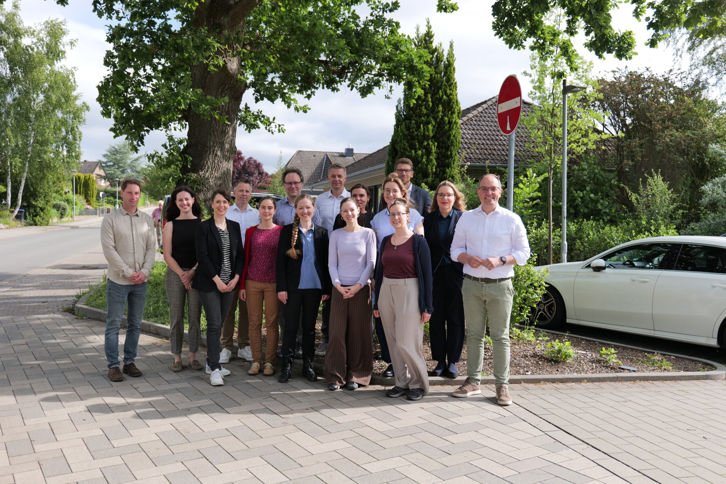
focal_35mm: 33
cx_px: 363
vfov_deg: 40.0
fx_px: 665
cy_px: 242
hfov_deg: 57.2
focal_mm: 33
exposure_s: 1/320
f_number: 4.3
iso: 100
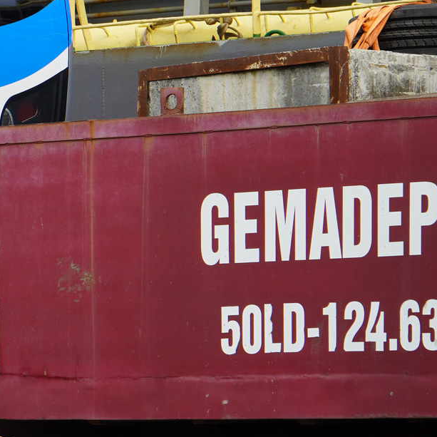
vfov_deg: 7.1
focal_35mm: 245
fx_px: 3505
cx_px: -213
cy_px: 71
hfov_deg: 7.0
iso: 100
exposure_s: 1/160
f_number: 7.1
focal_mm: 59
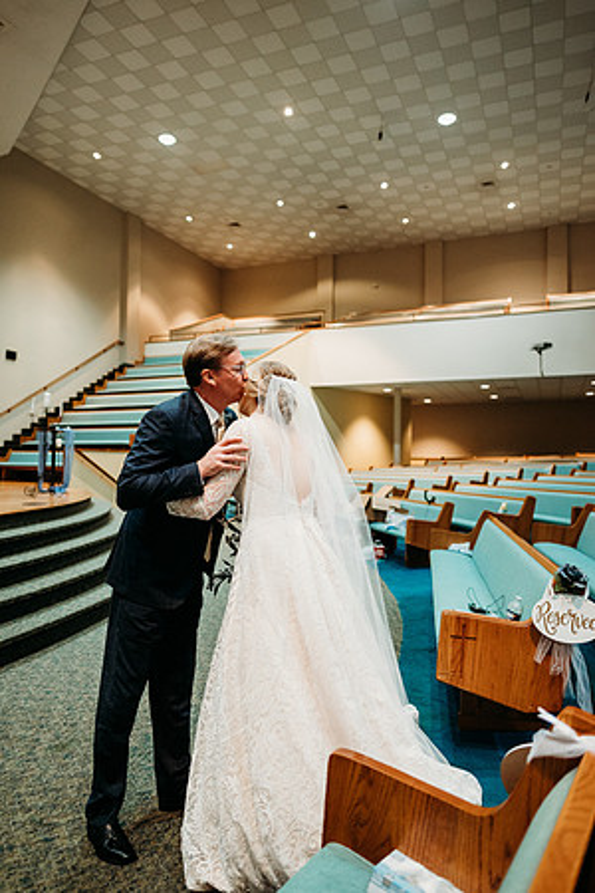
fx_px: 595
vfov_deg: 73.7
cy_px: 446
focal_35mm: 24
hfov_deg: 53.1
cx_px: 298
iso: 2000
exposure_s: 1/125
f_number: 1.8
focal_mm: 24
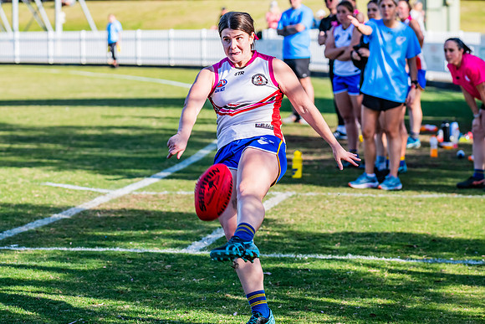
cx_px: 242
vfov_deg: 8.1
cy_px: 162
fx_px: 2291
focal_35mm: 170
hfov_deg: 12.1
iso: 800
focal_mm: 170
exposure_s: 1/1600
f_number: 7.1
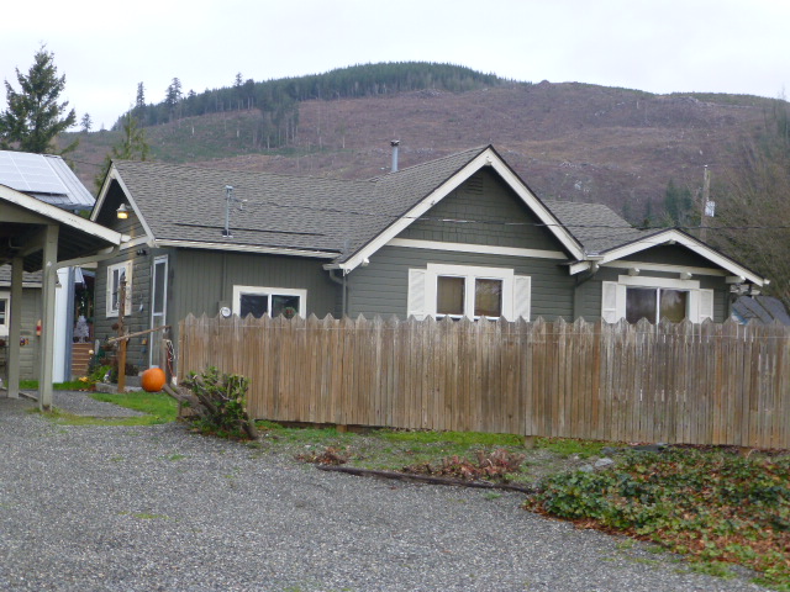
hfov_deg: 33.2
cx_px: 395
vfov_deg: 25.2
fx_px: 1324
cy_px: 296
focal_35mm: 58
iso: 250
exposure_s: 1/60
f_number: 4.7
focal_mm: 10.3
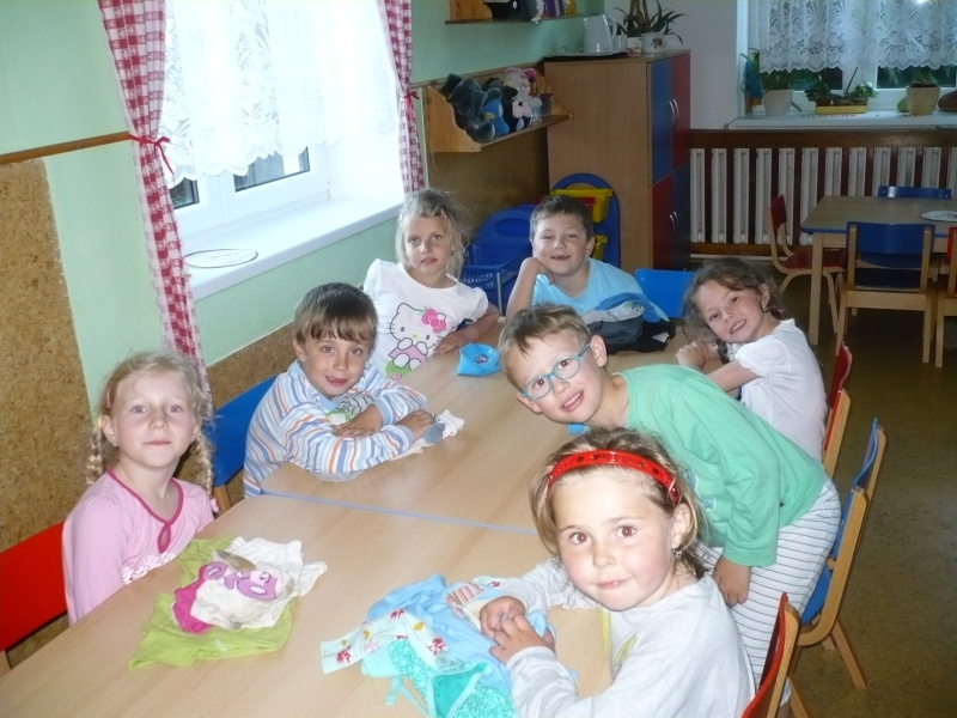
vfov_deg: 40.7
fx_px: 968
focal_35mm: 35
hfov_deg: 52.6
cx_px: 478
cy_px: 359
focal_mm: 5.8
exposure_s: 1/30
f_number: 2.8
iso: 250
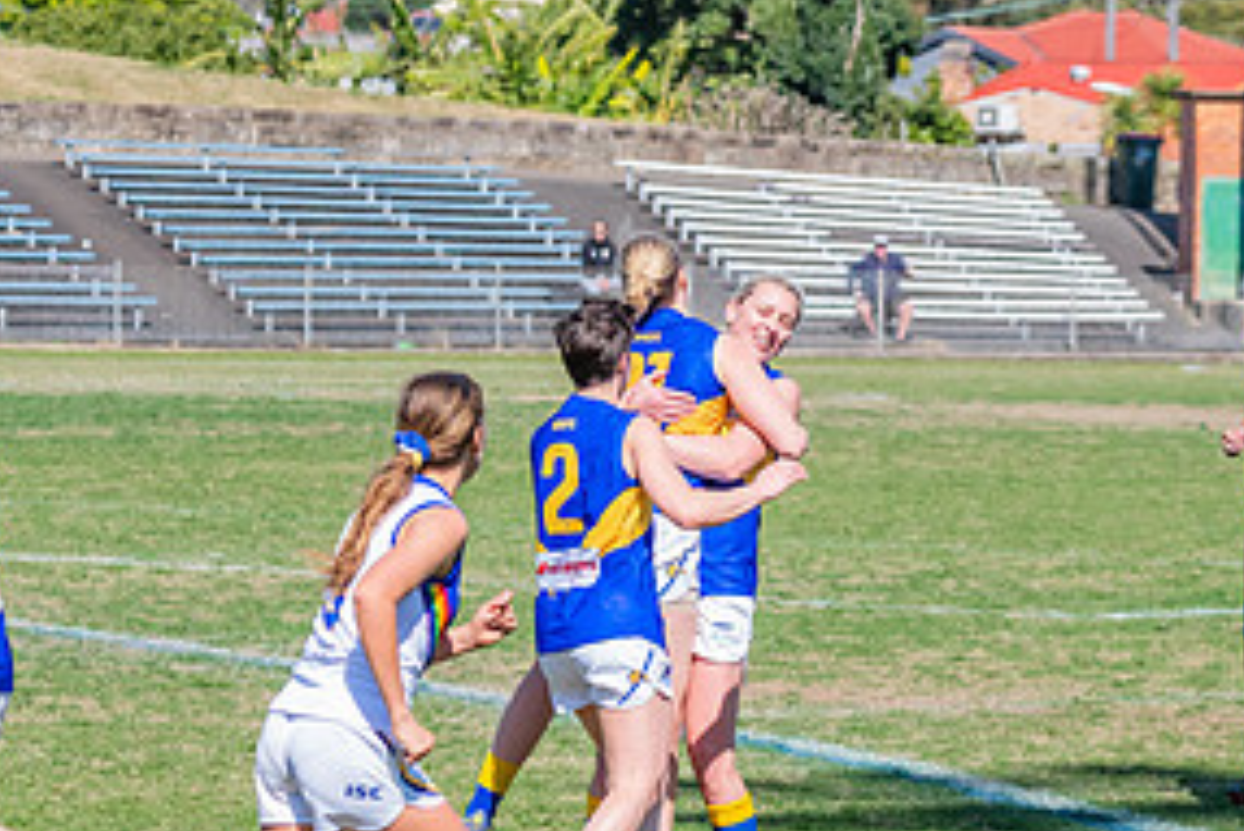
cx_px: 587
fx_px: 12238
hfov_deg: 5.8
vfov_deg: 3.9
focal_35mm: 354
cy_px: 590
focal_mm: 150
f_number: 9
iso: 800
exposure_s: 1/1600
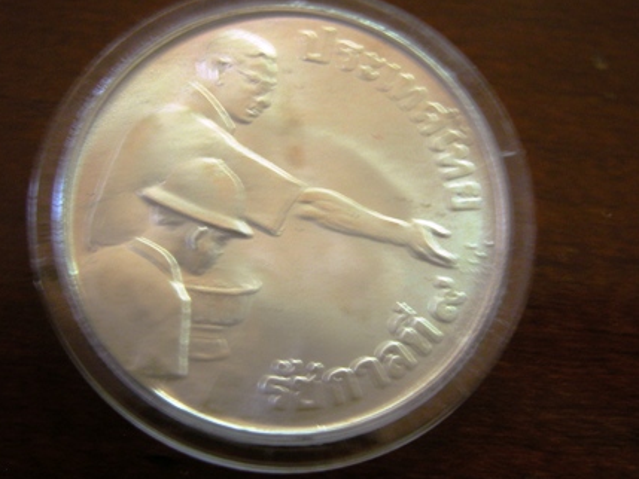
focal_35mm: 74
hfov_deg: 26.3
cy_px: 211
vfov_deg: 19.9
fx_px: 1366
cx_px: 323
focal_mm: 15.7
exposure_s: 1/4.1
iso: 204
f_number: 3.2
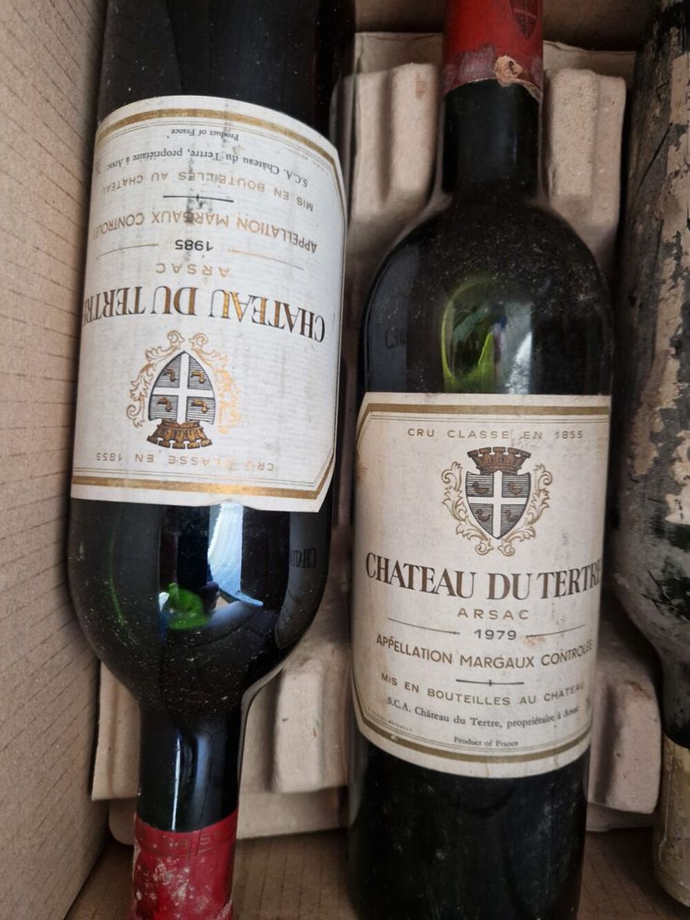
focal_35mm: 23
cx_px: 345
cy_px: 460
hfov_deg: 58.9
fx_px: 611
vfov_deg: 73.9
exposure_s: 1/33
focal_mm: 5.4
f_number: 1.8
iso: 640
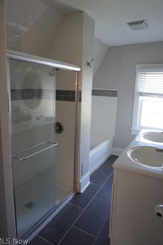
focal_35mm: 25
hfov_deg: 51.3
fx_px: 170
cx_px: 79
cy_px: 119
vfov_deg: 71.5
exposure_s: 1/160
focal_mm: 16
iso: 1600
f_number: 3.5
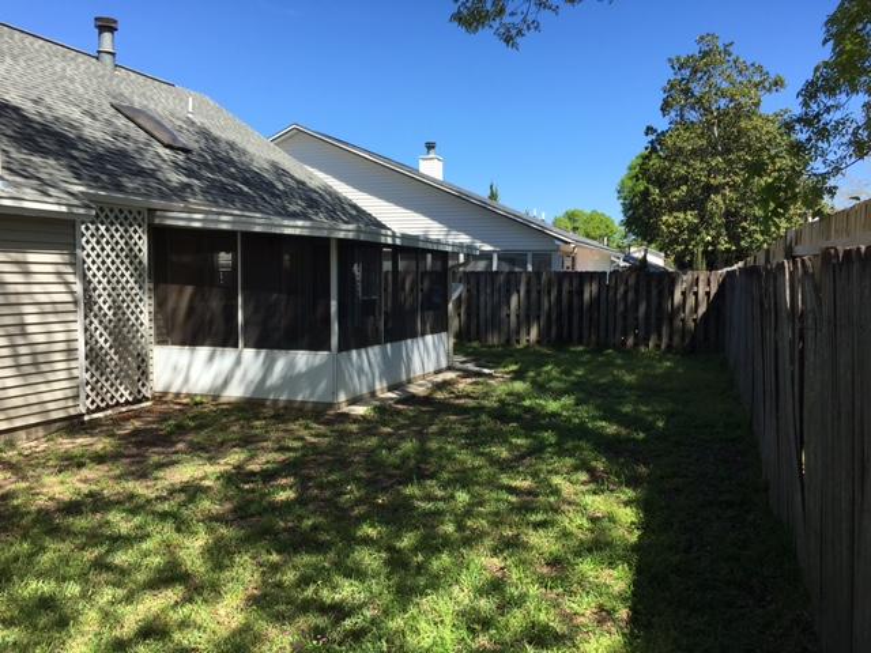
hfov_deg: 61.7
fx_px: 730
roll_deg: -0.8
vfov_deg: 48.2
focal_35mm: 29
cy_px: 326
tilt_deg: -4.1
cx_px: 436
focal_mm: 4.15
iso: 25
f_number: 2.2
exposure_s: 1/894
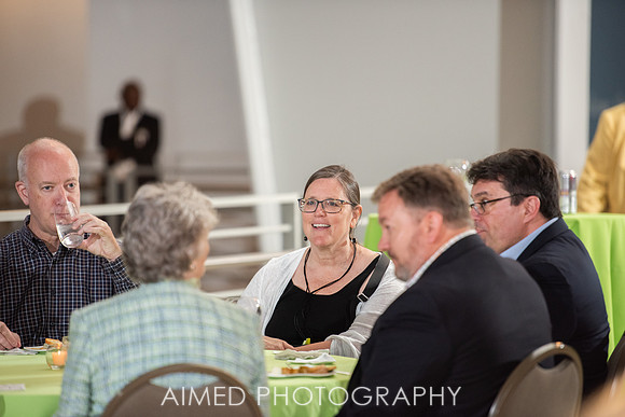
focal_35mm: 203
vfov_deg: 6.8
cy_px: 208
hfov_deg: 10.1
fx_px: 3522
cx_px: 312
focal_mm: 200
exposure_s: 1/200
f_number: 2.8
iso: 1250
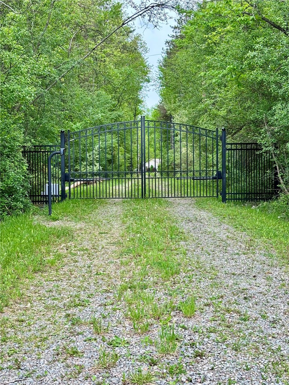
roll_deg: +0.2
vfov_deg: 36.8
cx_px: 144
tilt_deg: -2.2
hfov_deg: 28.0
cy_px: 192
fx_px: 579
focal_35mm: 52
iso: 32
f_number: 1.6
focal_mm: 5.96
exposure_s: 1/406
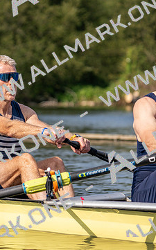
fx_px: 2236
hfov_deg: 4.0
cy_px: 118
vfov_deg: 6.4
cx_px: 49
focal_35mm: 328
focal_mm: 200
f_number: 5.6
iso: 200
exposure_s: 1/1600
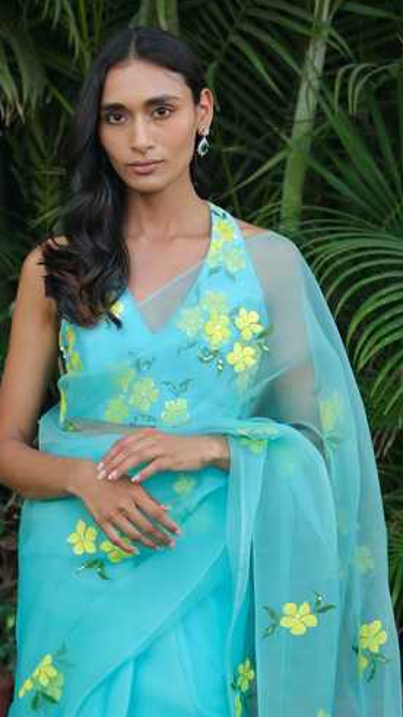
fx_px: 1939
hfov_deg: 11.9
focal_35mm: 102
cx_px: 174
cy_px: 379
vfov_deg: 20.9
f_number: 4
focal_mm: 60.8
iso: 500
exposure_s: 1/250
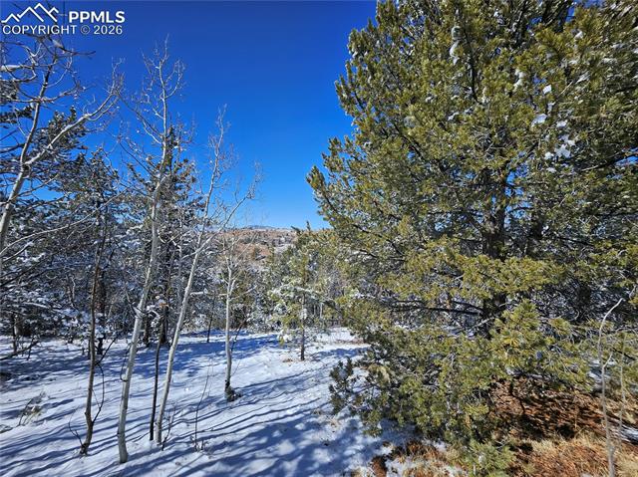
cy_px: 238
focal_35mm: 13
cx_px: 319
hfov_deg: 106.2
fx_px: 239
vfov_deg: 89.8
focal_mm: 1.74
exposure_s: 1/1718
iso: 32
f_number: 2.2
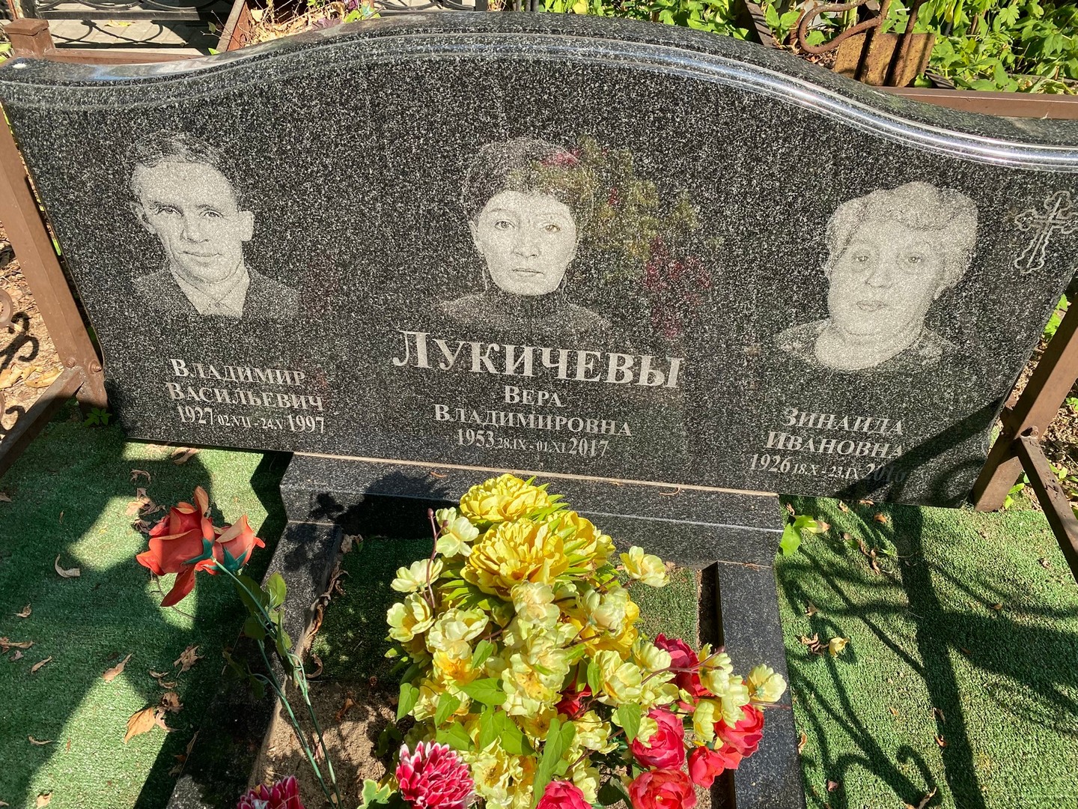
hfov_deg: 67.3
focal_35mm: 26
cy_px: 404
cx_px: 539
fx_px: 810
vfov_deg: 53.1
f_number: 1.8
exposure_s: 1/1072
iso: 32
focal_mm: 4.25
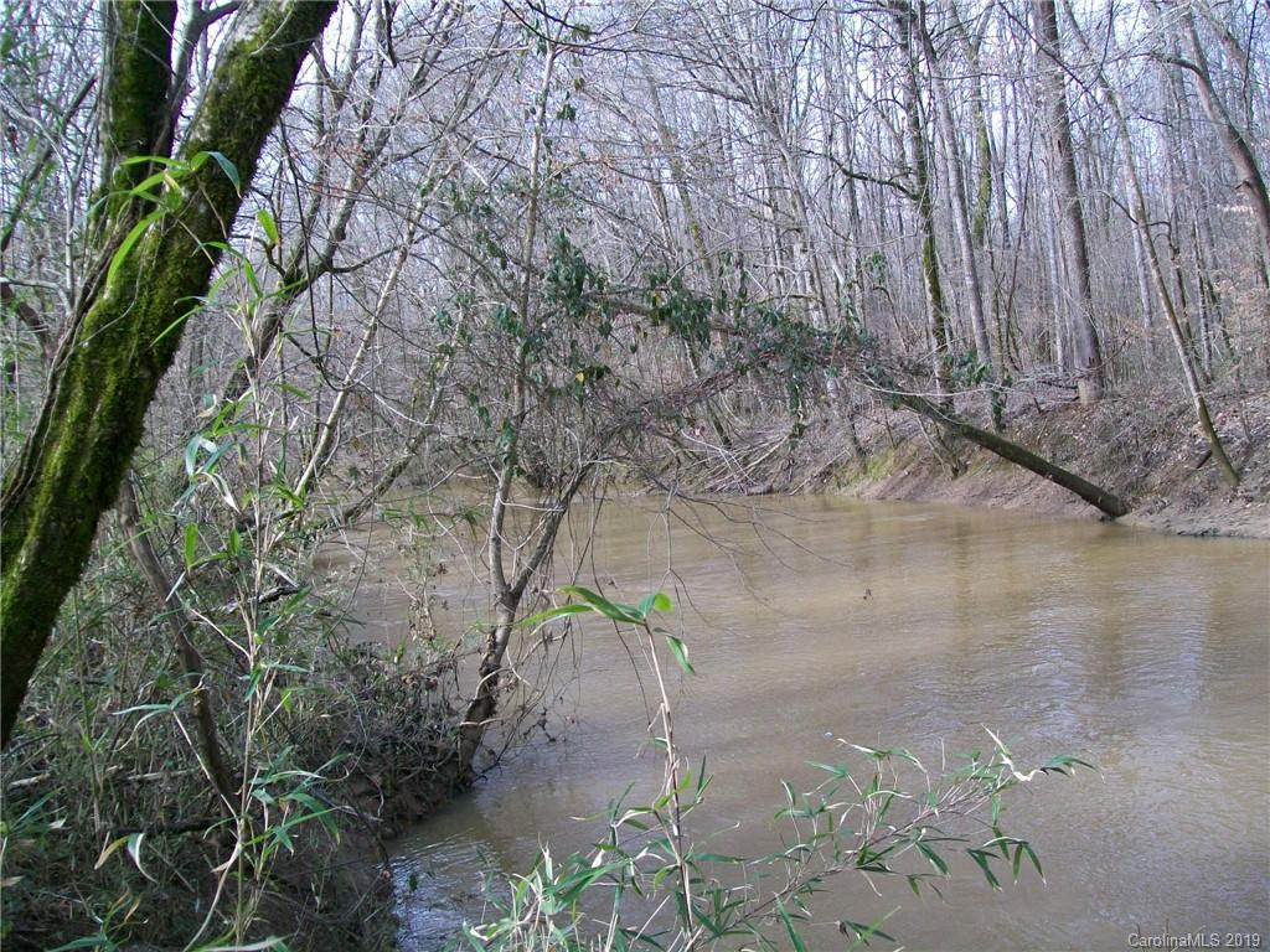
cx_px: 635
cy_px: 476
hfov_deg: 51.4
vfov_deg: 39.7
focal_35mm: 36
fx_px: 1321
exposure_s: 1/160
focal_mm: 6
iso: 64
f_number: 2.7
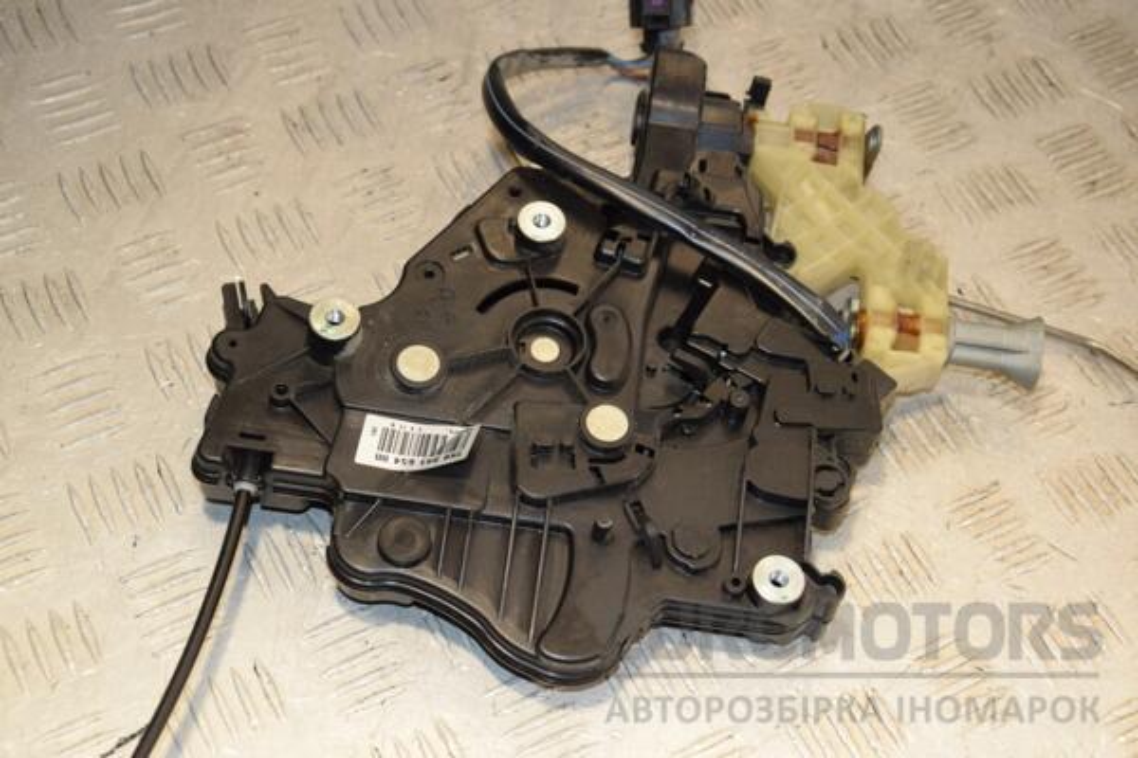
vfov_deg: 21.6
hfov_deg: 31.9
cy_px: 379
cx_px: 569
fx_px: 1991
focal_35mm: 63
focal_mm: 42
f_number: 6.3
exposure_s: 1/200
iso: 800
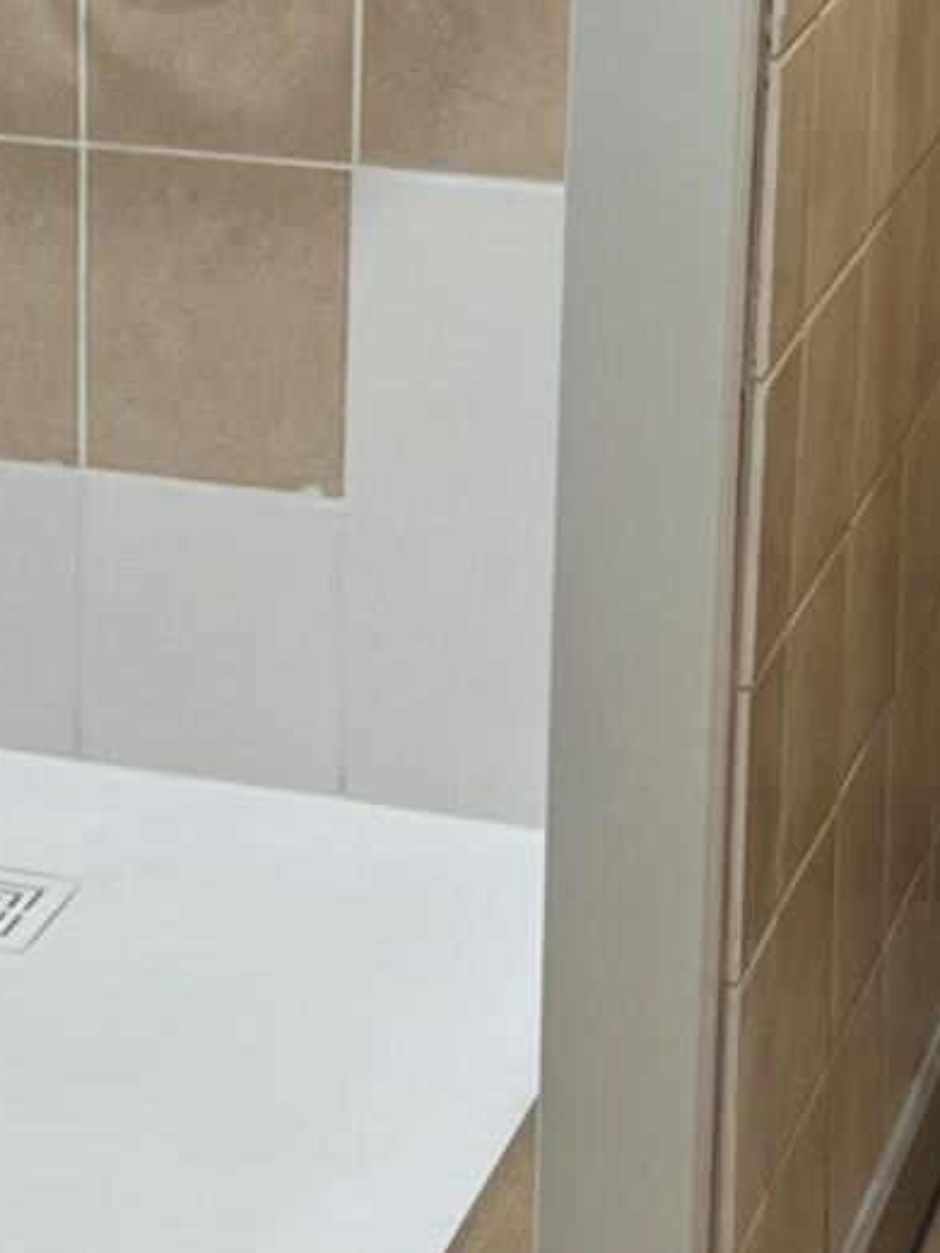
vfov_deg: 15.4
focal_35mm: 128
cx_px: -419
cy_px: 361
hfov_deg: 11.2
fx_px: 4634
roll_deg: +0.8
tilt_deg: -17.1
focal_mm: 5.7
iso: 50
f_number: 1.5
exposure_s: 1/100
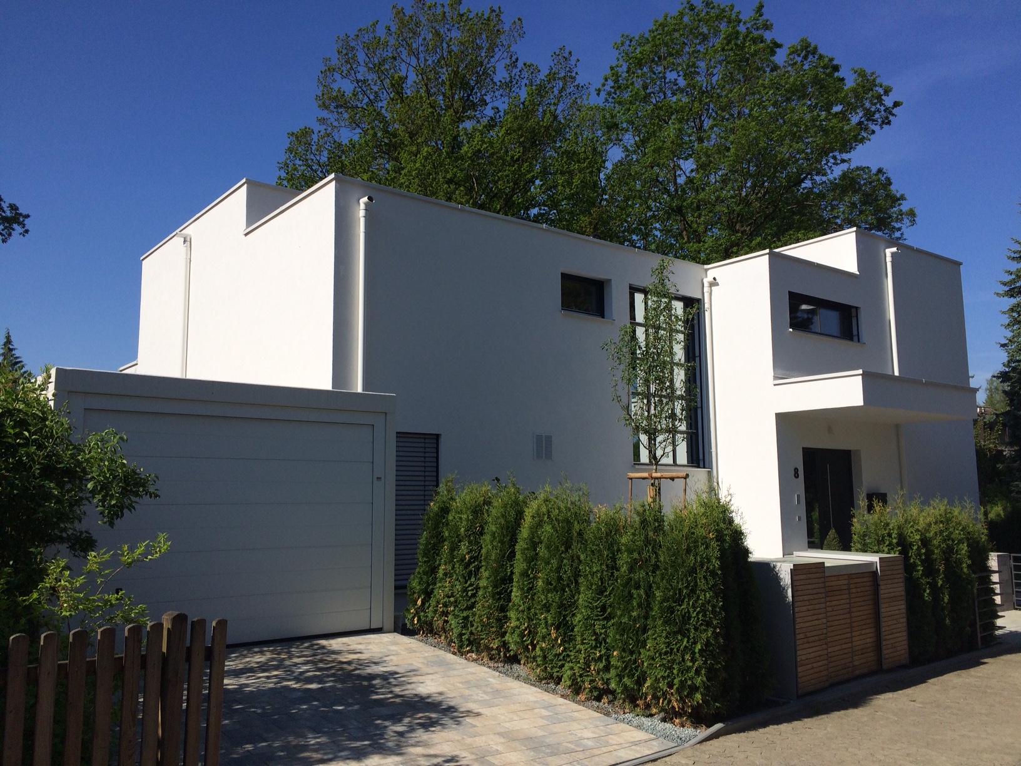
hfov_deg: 61.7
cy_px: 383
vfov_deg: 48.2
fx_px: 855
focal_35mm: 29
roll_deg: +0.4
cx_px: 510
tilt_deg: +9.9
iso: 32
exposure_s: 1/3165
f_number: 2.2
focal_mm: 4.15
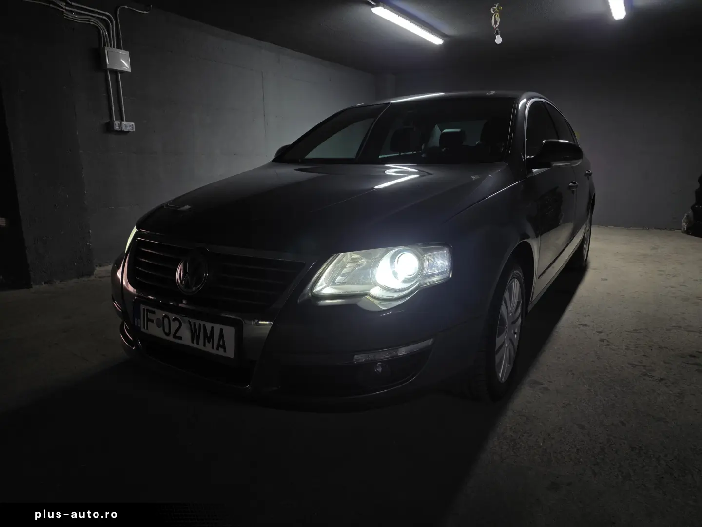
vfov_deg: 58.9
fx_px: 466
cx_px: 351
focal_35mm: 23
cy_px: 264
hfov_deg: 73.9
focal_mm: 6.3
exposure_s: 1/100
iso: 64
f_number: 1.7
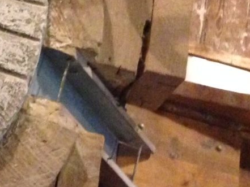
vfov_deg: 12.1
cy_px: 64
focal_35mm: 122
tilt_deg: -65.0
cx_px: -206
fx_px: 881
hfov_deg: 14.2
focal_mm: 4.12
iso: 640
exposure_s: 1/15
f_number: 2.4
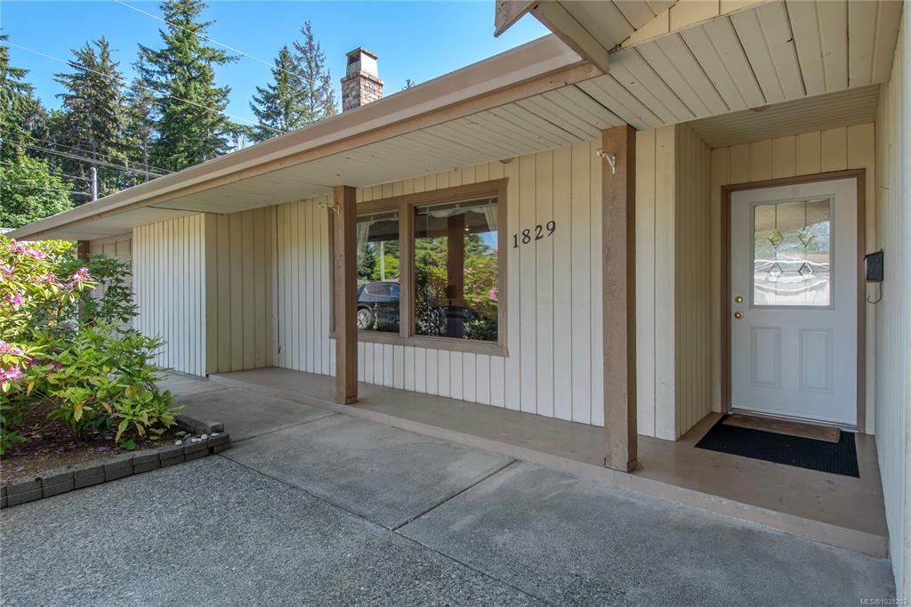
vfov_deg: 67.3
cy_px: 304
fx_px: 455
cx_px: 456
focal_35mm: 18
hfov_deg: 90.0
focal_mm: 12
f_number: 11
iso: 250
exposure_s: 1/100
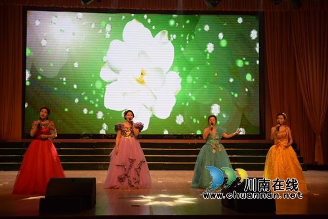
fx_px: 438
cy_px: 110
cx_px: 164
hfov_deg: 41.1
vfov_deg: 28.1
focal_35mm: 48
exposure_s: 1/400
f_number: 2.8
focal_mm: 48
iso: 500
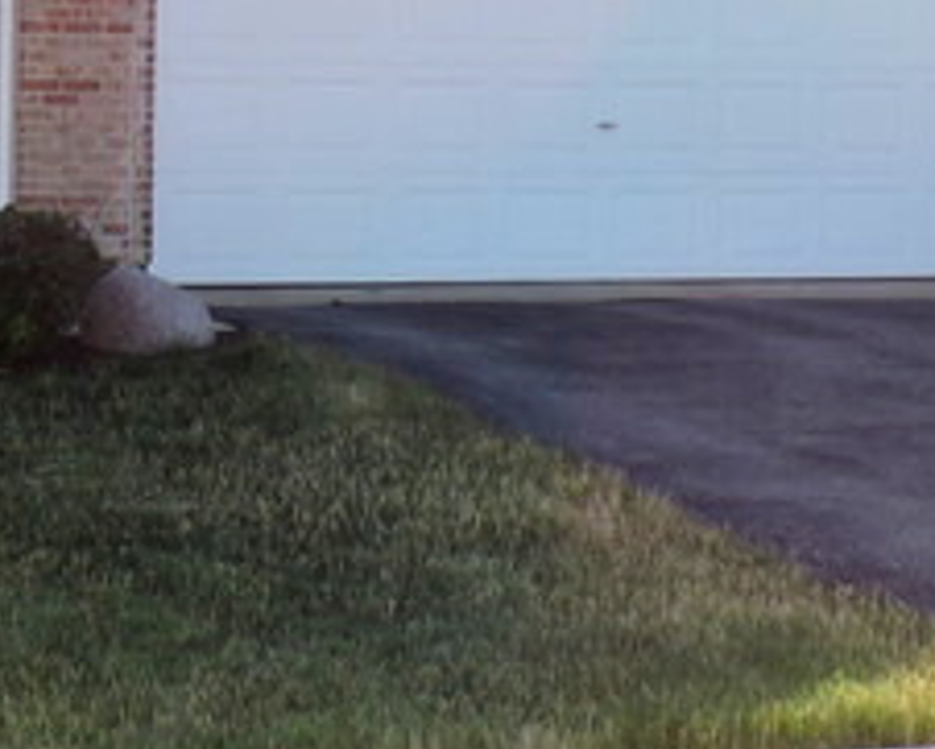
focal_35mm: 119
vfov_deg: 12.6
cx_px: 157
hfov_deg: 16.0
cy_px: -166
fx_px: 3294
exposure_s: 1/1250
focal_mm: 7.7
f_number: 3.4
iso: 360
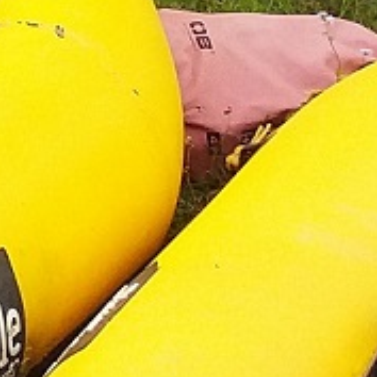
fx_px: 2674
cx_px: -1138
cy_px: -792
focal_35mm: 217
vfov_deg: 7.1
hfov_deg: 6.5
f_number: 1.9
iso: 40
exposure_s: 1/655
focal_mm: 3.7
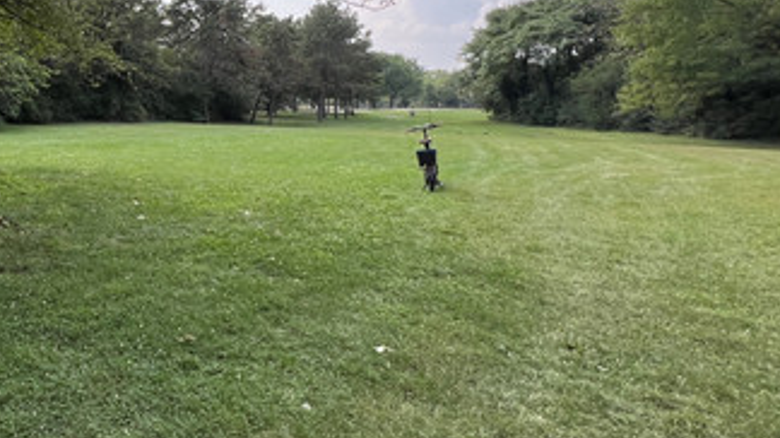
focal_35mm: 28
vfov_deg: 40.5
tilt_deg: -1.4
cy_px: 120
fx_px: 579
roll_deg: +0.0
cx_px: 77
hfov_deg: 58.1
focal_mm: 1.57
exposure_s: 1/786
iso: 32
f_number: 1.8
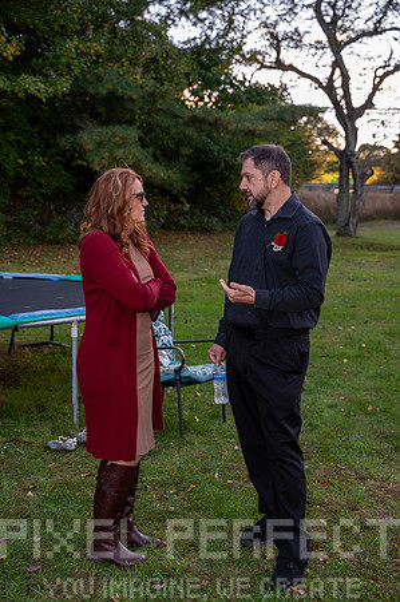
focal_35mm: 44
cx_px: 200
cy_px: 301
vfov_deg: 44.5
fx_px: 735
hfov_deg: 30.4
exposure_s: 1/200
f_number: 4
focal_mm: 44
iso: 360
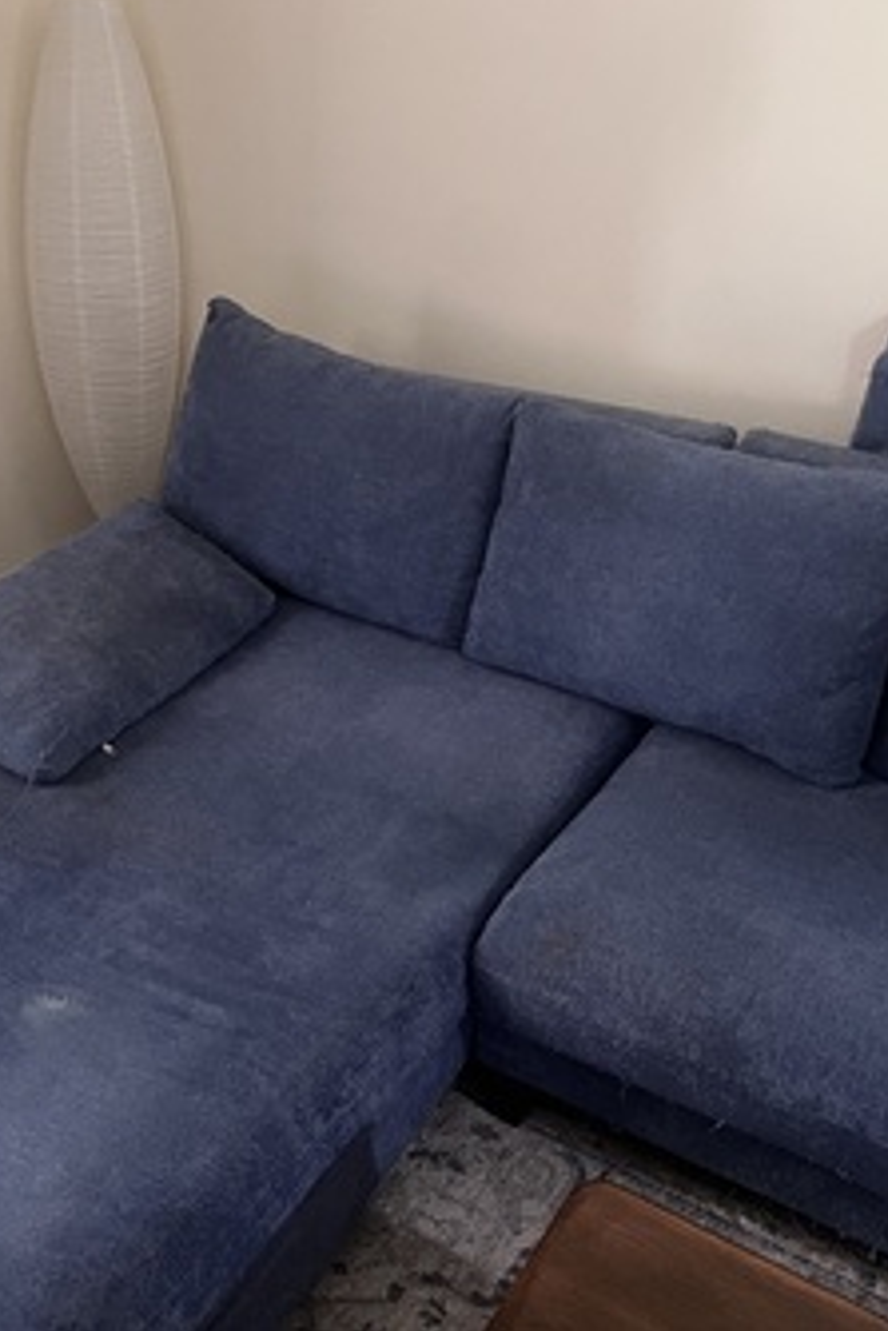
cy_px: 660
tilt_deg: -29.3
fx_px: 1367
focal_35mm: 37
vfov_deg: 51.9
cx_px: 309
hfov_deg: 35.7
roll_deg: -0.2
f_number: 1.5
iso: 640
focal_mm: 5.7
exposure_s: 1/34
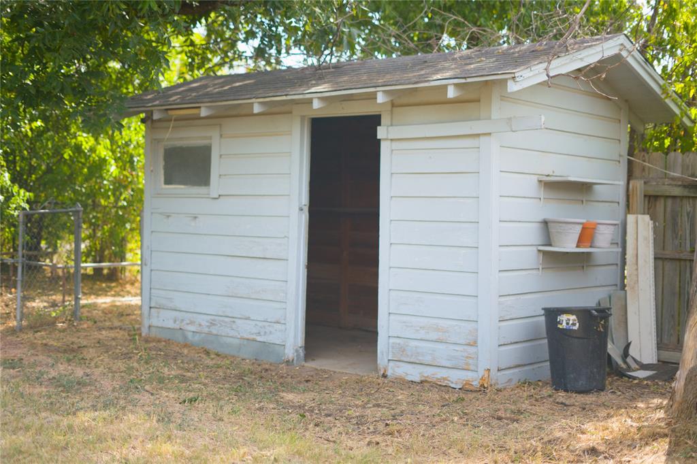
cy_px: 232
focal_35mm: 50
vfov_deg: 27.0
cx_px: 348
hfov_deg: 39.6
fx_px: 968
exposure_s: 1/2500
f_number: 1.8
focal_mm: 50
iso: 640
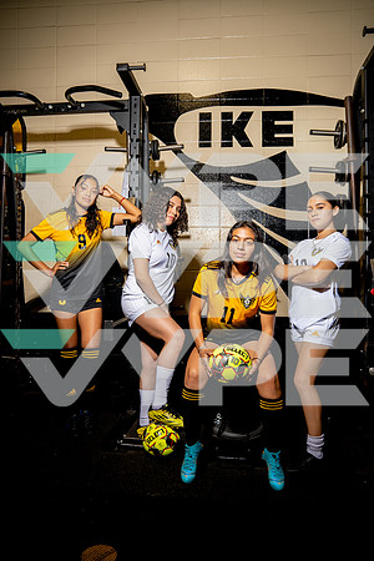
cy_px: 280
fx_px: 421
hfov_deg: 47.9
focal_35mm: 27
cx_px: 187
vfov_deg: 67.4
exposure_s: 1/250
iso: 100
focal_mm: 27
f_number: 4.5
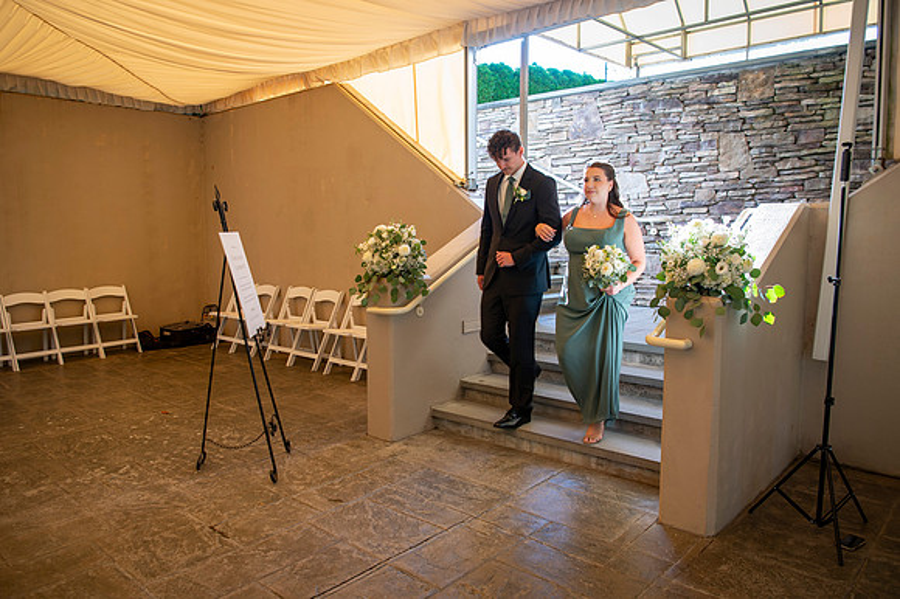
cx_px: 450
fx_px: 686
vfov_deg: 47.2
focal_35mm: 27
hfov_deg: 66.5
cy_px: 300
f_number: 4
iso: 200
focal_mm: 27
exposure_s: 1/100
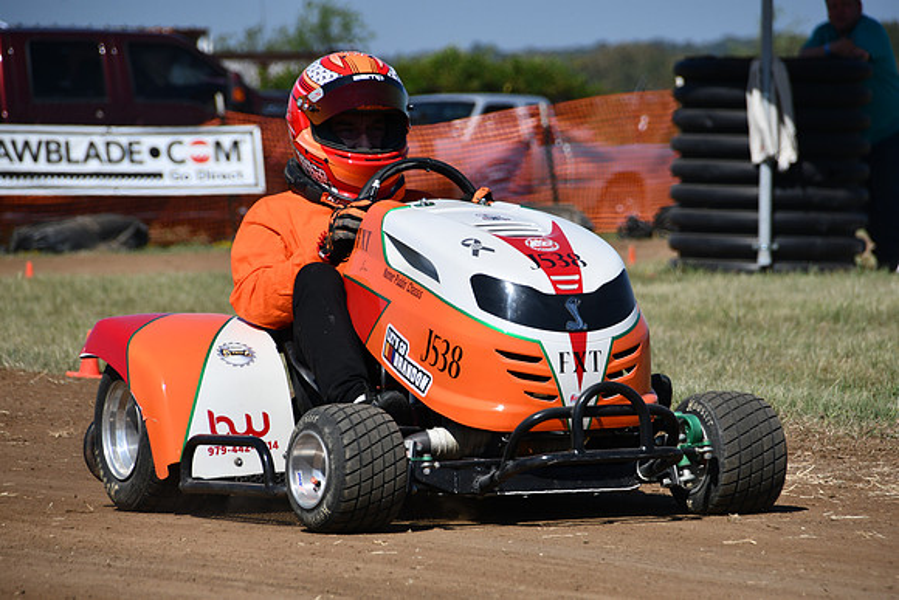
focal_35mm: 315
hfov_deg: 6.5
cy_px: 300
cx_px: 450
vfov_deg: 4.4
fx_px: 7868
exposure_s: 1/500
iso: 110
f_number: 8
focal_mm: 210
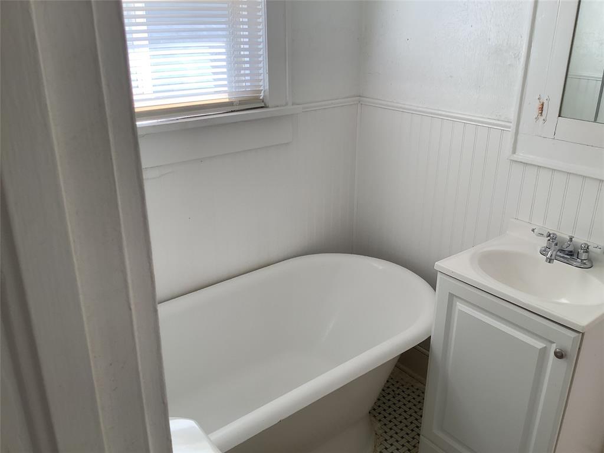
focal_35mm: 31
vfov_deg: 45.4
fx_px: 541
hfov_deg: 58.4
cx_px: 302
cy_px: 226
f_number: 2.4
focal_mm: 3.3
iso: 40
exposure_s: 1/120
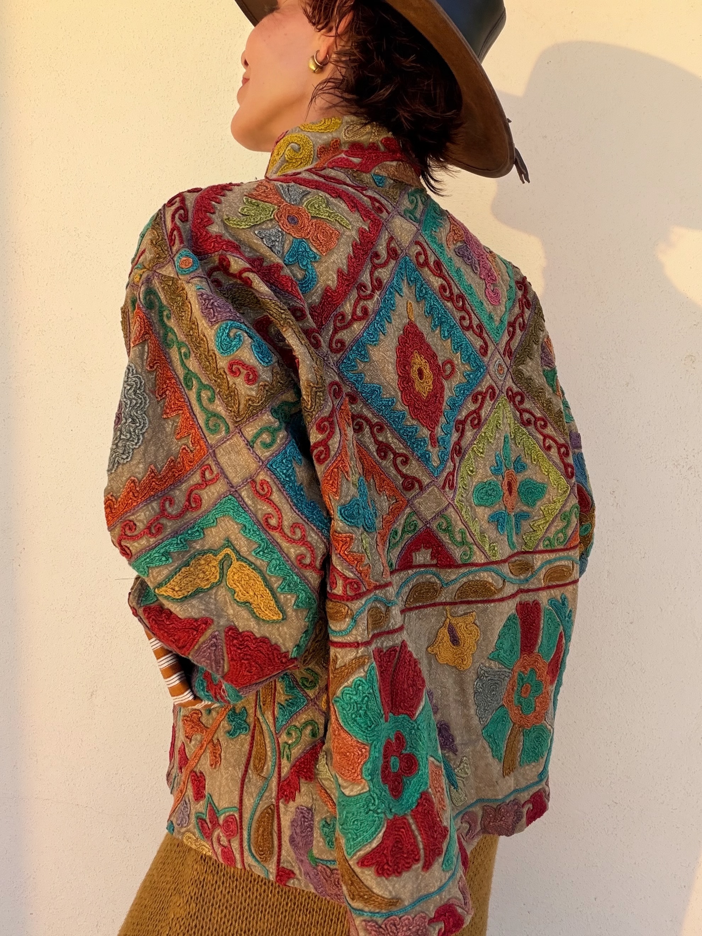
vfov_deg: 60.0
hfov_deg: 46.8
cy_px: 468
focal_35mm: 30
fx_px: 811
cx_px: 351
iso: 25
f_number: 1.9
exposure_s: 1/355
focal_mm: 2.71
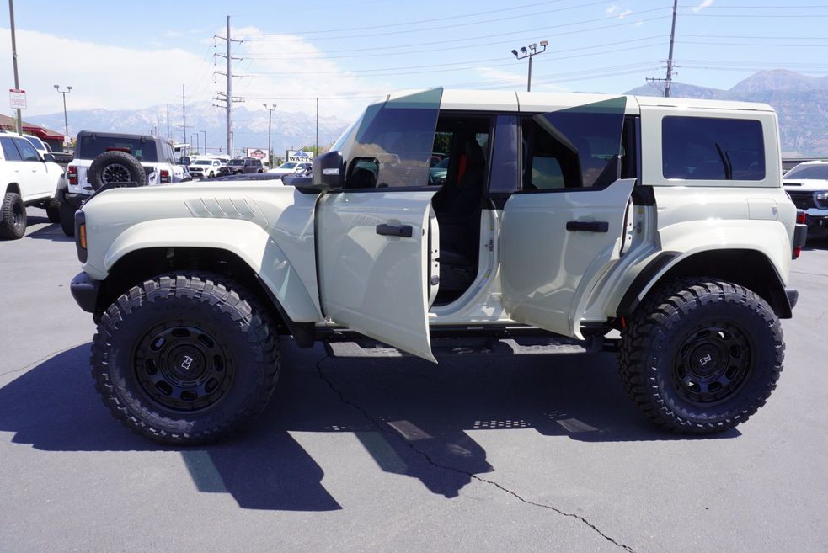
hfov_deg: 71.5
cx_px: 425
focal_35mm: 25
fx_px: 575
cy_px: 285
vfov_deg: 51.4
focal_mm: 16
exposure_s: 1/125
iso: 100
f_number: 8
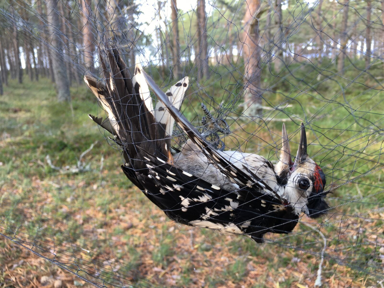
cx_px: 192
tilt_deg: -11.5
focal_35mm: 29
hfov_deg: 61.7
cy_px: 144
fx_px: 322
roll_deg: +4.0
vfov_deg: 48.2
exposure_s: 1/50
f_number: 2.2
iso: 25
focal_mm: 4.15
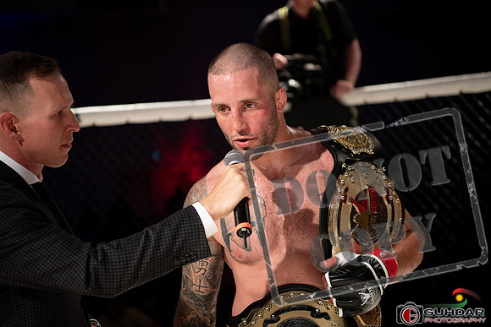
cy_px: 164
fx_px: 955
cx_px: 246
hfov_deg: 28.8
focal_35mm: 70
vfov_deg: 19.5
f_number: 2.8
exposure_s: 1/1000
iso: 900
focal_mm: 70
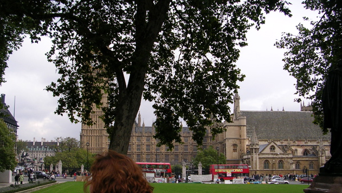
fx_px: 381
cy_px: 127
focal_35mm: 42
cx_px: 170
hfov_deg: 48.4
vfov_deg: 28.2
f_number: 2.8
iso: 50
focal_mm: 5.8
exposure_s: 1/353
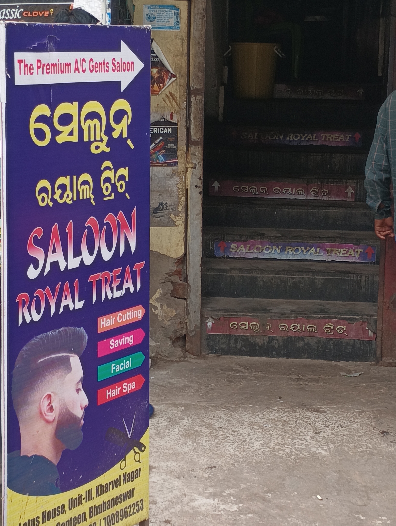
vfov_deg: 27.4
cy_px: 263
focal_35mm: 71
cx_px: 198
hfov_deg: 20.8
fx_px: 1080
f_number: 1.8
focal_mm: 4.26
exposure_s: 1/140
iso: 50
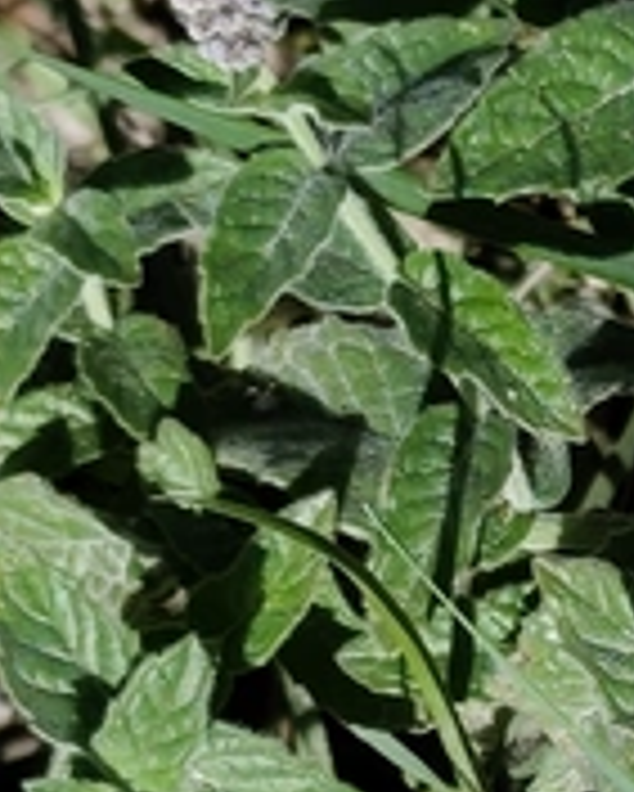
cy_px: 770
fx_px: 7640
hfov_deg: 4.7
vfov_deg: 5.9
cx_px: 1434
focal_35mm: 326
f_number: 1.65
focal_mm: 6.19
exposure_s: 1/847
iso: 50
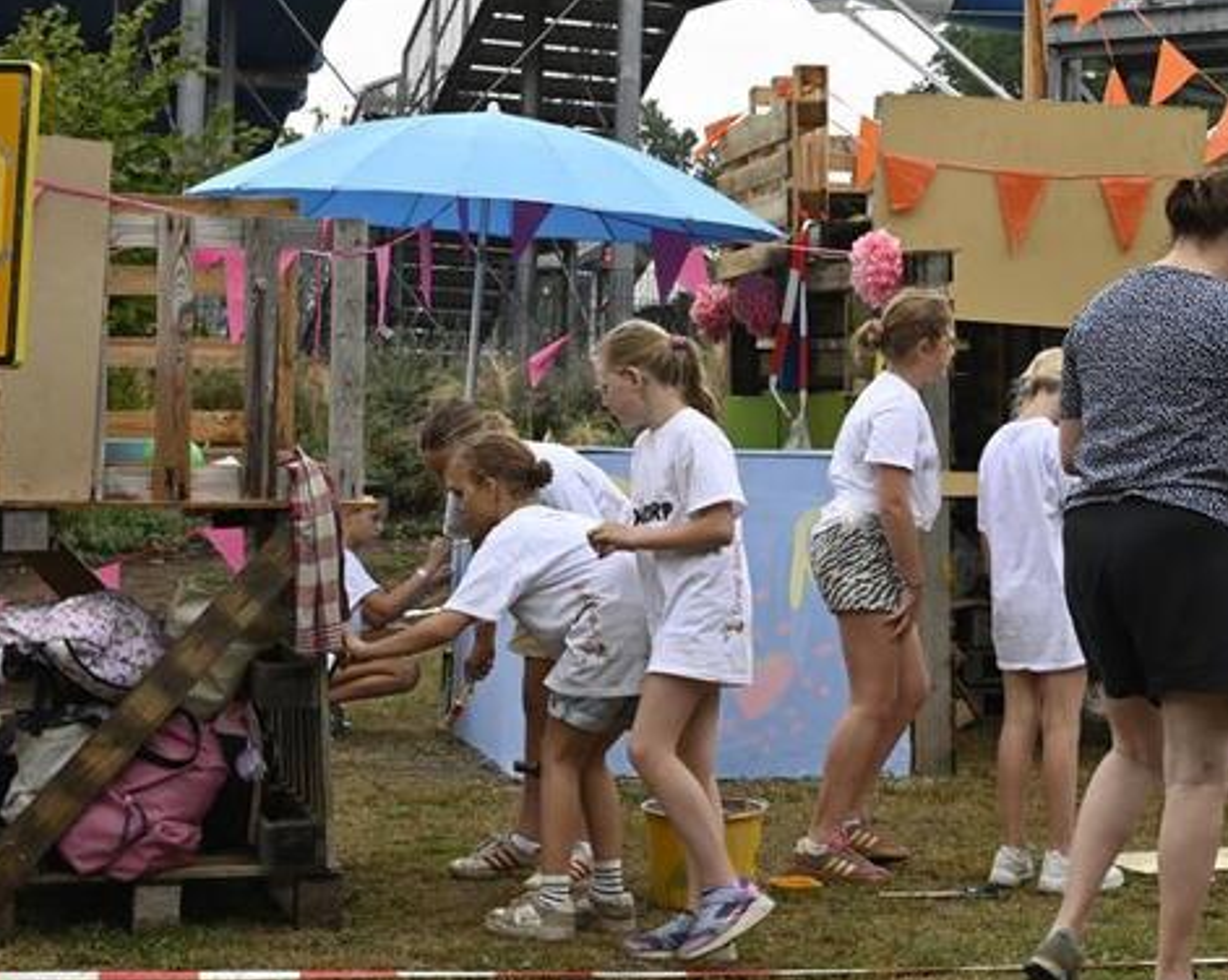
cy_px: 202
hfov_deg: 22.9
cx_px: 853
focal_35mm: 83
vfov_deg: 18.3
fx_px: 3014
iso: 200
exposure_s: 1/200
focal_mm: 42
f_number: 7.1
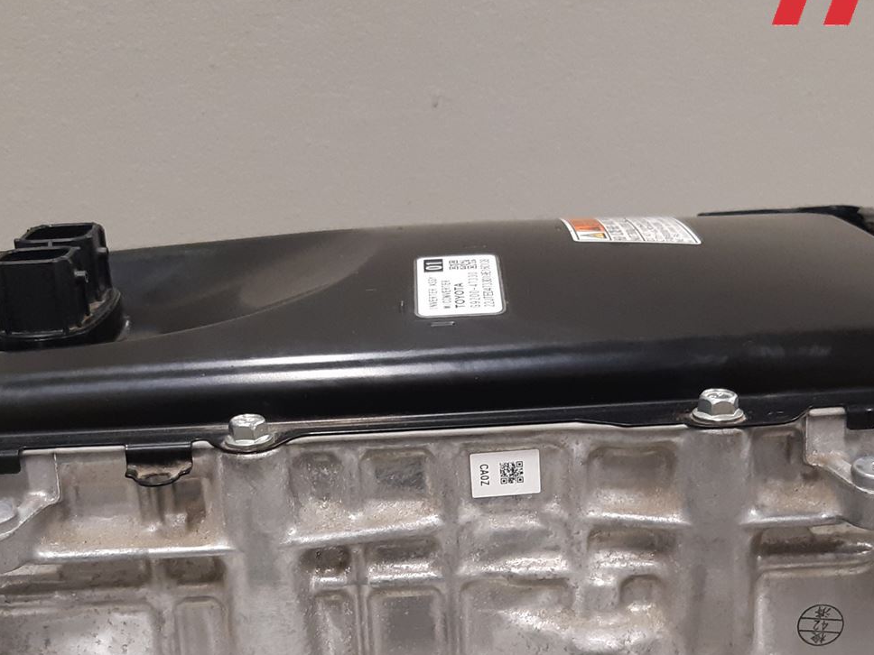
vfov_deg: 25.9
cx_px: 402
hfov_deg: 34.9
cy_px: 566
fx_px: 1389
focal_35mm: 55
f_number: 1.7
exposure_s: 1/50
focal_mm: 3.93
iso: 250
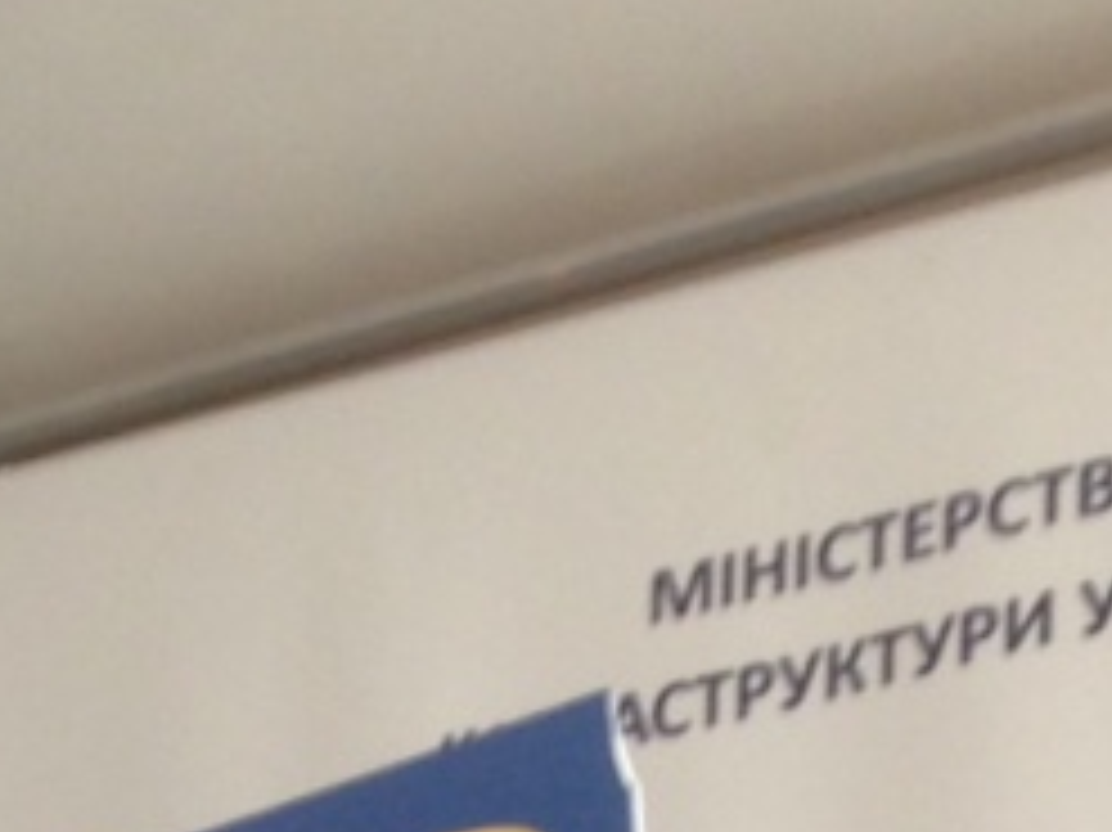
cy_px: 2505
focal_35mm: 214
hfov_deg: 9.0
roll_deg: -3.9
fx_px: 6871
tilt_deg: +9.9
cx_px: -527
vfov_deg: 6.4
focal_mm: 4.12
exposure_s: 1/30
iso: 50
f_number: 2.4
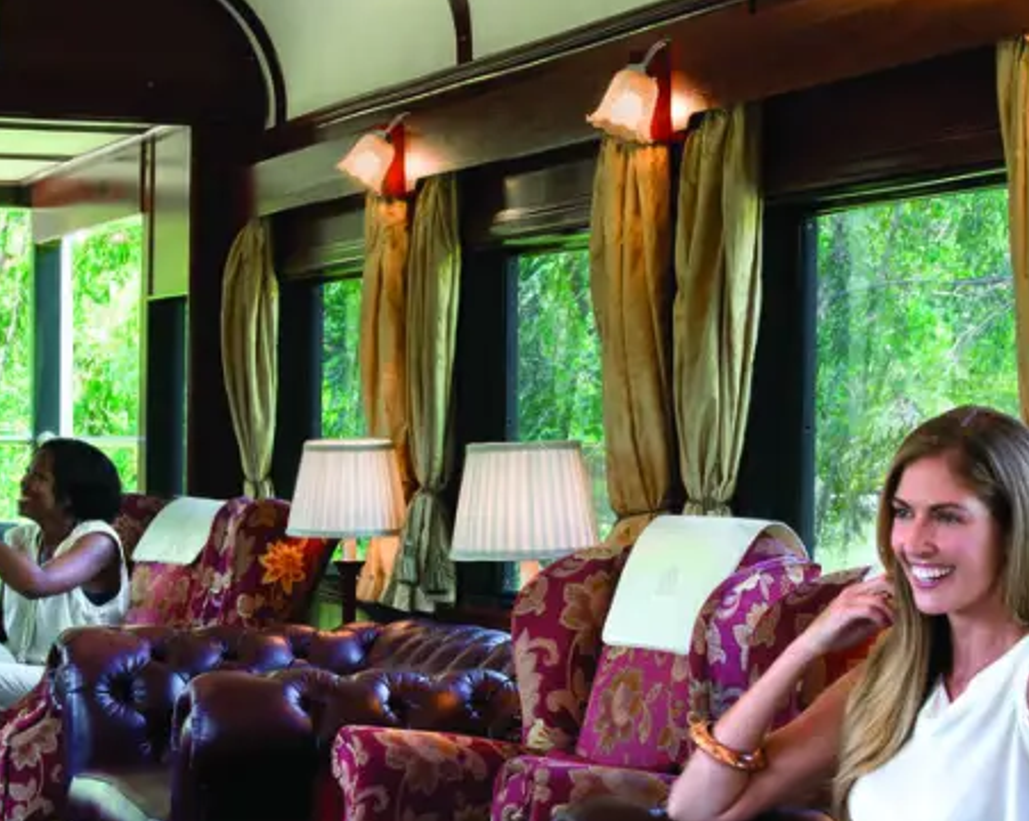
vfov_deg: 13.0
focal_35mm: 118
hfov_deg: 16.3
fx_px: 3591
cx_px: 522
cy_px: 445
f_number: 6.7
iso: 400
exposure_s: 1/45
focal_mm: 35
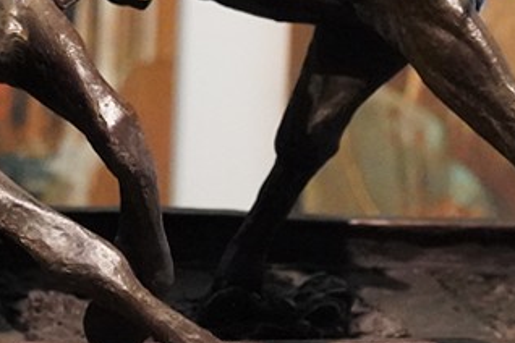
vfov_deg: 6.8
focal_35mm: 201
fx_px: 2875
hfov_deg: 10.0
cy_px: -57
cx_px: -206
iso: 8000
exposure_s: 1/100
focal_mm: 32
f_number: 6.3
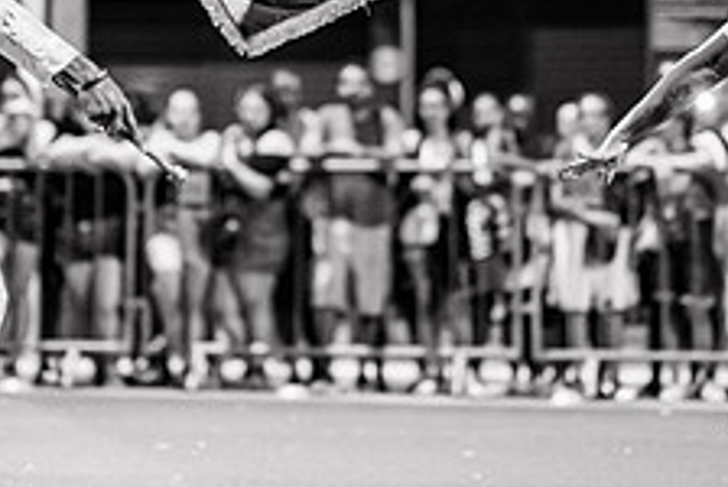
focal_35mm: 137
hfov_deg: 15.0
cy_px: 88
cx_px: 344
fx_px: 2774
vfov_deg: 10.0
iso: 2000
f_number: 1.2
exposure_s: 1/320
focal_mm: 50
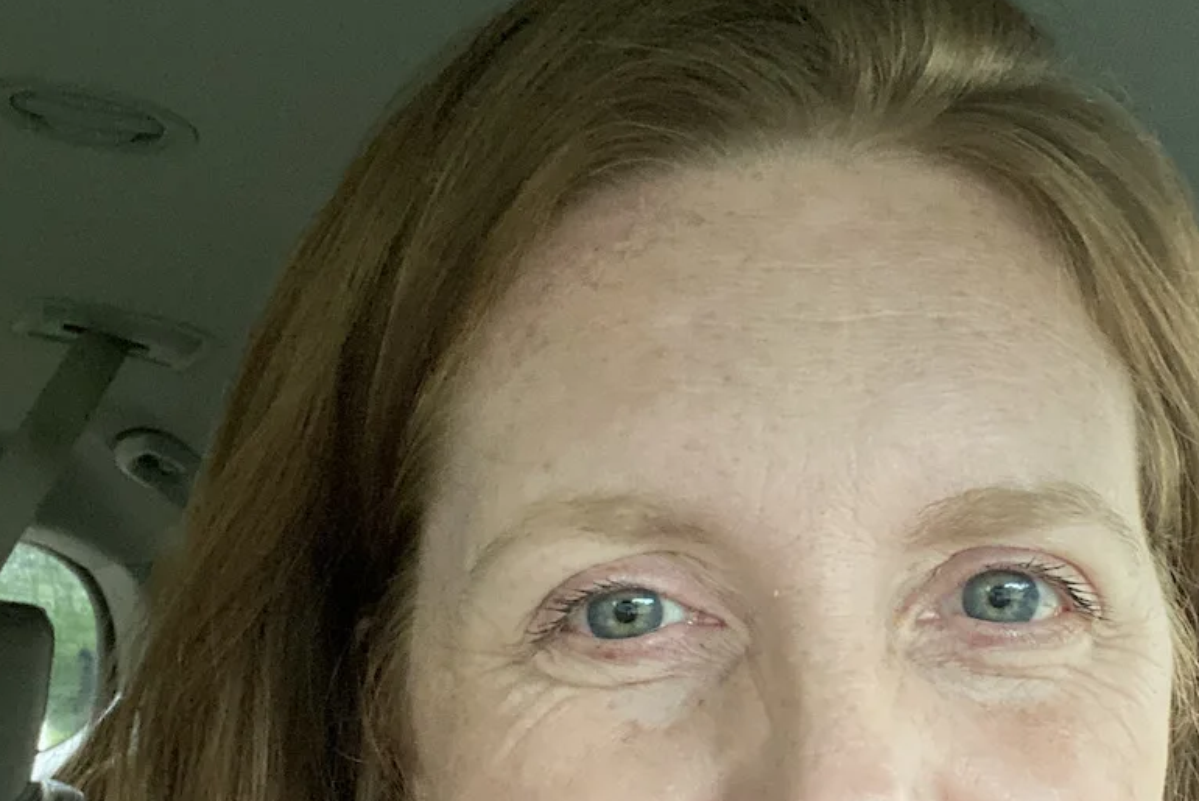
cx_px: 737
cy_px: 735
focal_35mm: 54
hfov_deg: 36.7
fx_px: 1799
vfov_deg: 24.3
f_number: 2.2
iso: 400
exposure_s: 1/47
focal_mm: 2.71
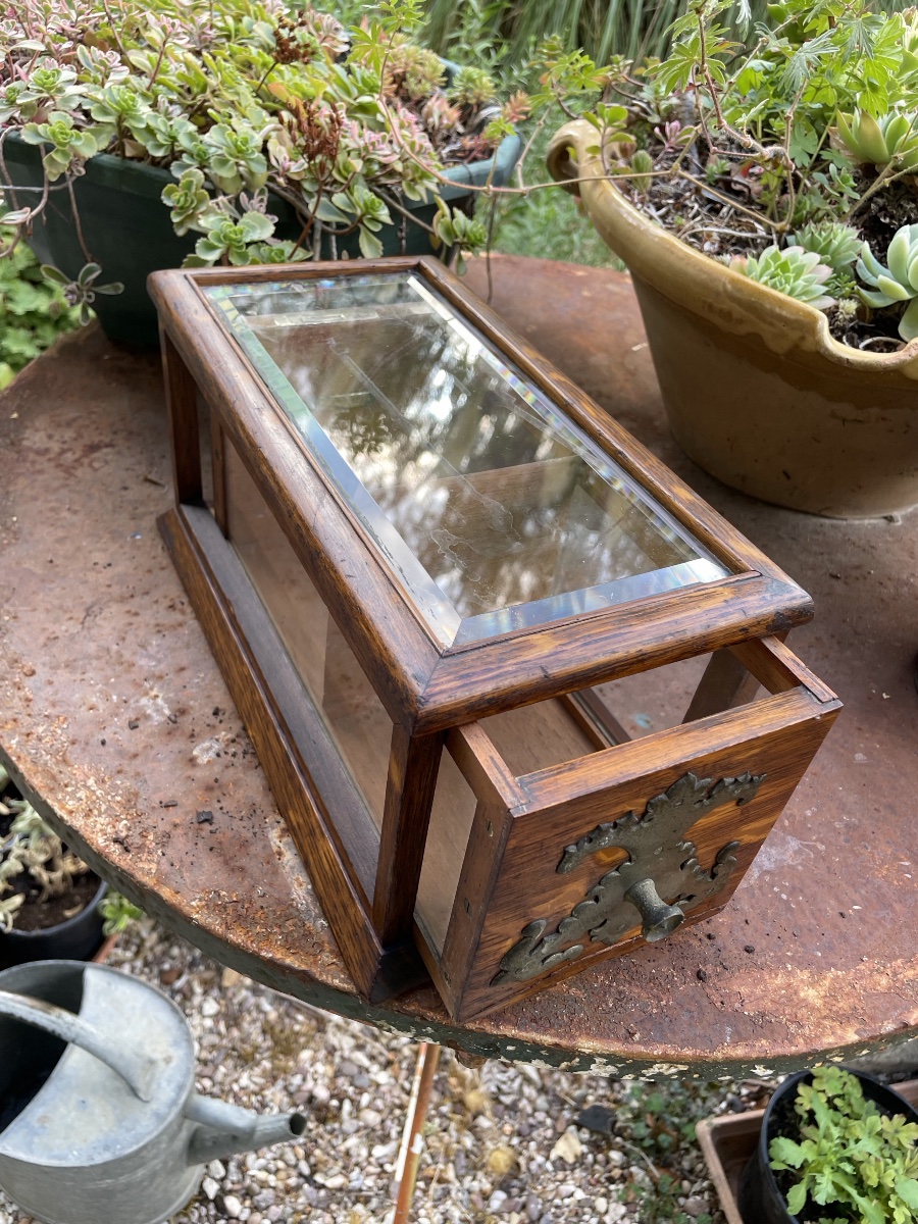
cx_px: 459
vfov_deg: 67.3
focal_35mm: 26
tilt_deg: -41.9
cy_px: 612
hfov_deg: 53.1
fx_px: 919
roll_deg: -9.0
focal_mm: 4.2
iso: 32
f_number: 1.6
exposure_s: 1/121
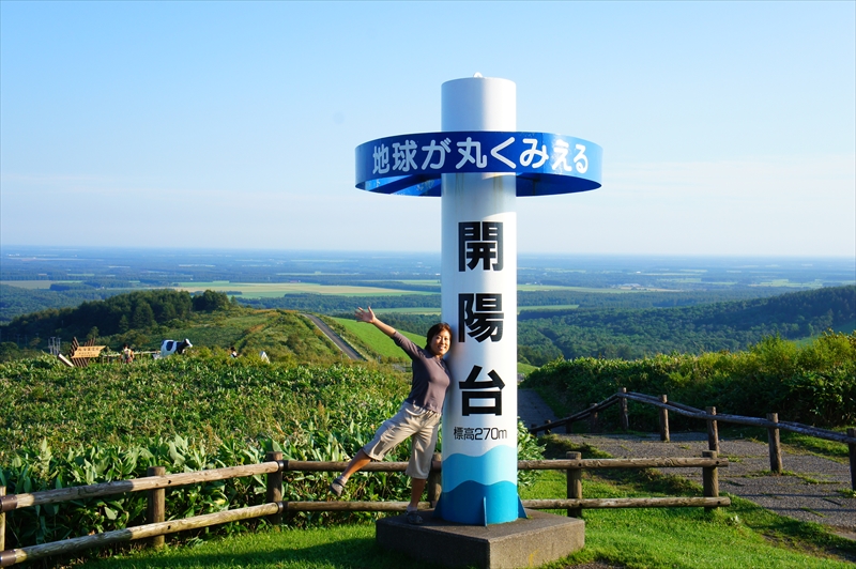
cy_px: 284
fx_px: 1105
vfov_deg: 28.9
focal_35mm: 46
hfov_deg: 42.4
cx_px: 428
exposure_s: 1/125
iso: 200
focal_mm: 31
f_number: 13
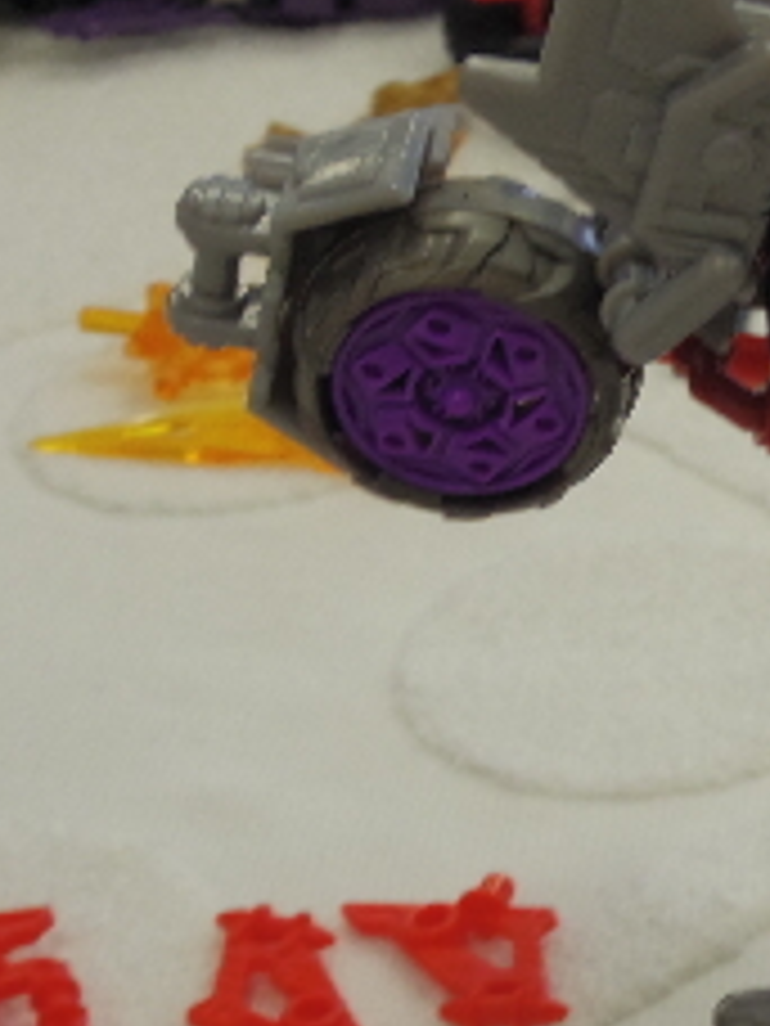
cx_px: 1189
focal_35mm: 92
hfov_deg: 14.8
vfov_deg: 21.3
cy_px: 392
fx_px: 2729
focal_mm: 6.3
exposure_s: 1/60
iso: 250
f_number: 4.5
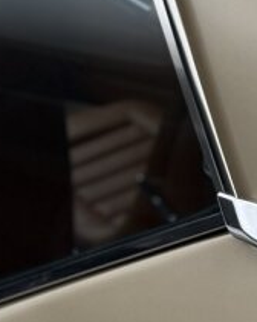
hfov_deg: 10.5
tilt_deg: -21.0
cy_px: 186
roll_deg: -0.8
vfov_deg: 13.5
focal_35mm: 143
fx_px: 1360
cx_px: 344
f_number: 1.78
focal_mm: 6.76
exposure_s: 1/99
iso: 100
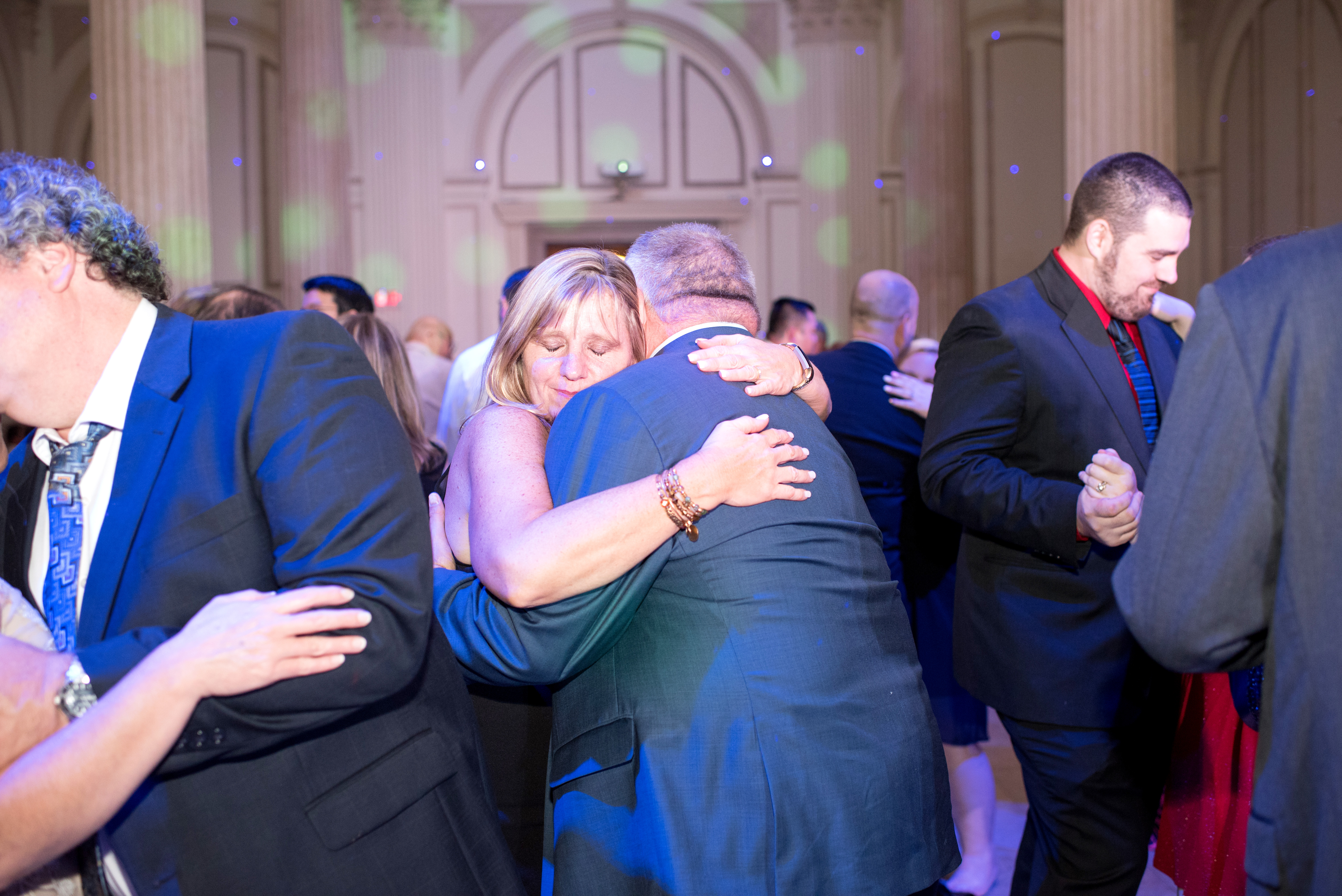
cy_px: 448
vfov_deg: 37.9
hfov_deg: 54.4
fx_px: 1305
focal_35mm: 35
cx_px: 671
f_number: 2.8
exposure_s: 1/160
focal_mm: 35
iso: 2500
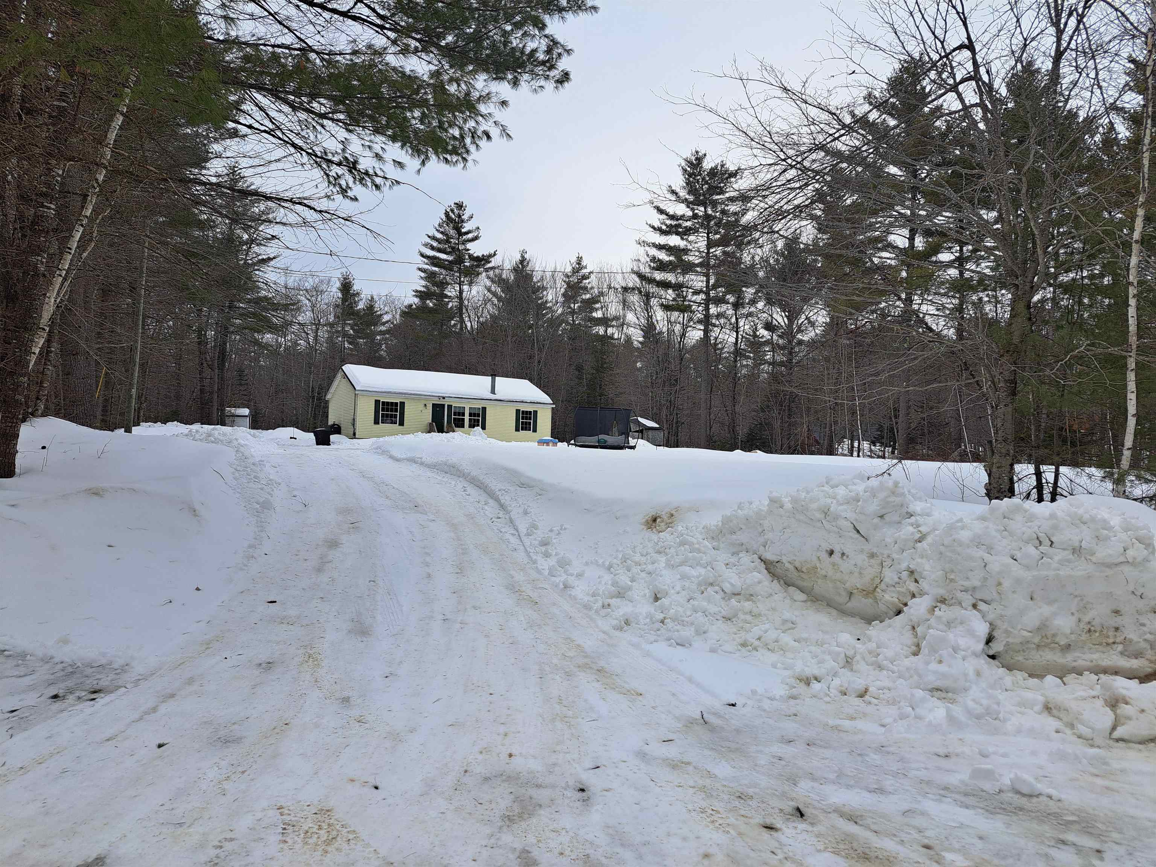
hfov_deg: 71.6
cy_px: 434
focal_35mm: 24
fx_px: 801
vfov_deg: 56.8
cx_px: 578
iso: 50
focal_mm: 5.23
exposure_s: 1/649
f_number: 1.8
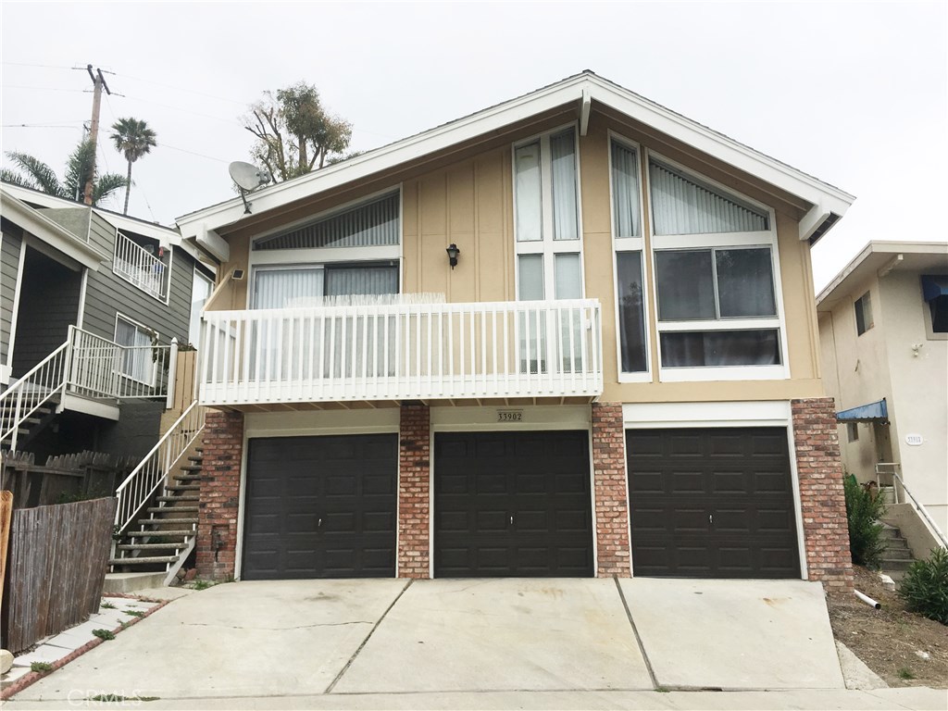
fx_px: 794
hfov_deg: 61.7
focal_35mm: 29
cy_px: 356
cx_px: 474
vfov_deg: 48.2
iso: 25
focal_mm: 4.15
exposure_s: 1/1326
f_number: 2.2
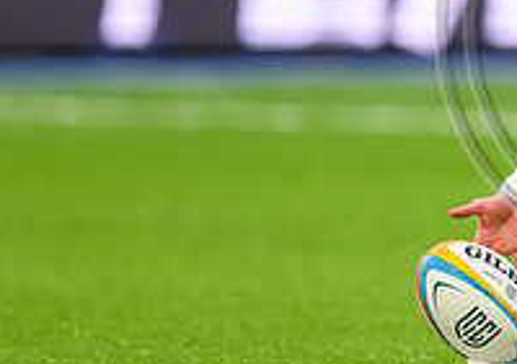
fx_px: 21607
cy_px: 33
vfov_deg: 1.0
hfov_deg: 1.4
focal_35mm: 1478
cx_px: 690
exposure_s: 1/2000
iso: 2000
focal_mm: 400
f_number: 3.2
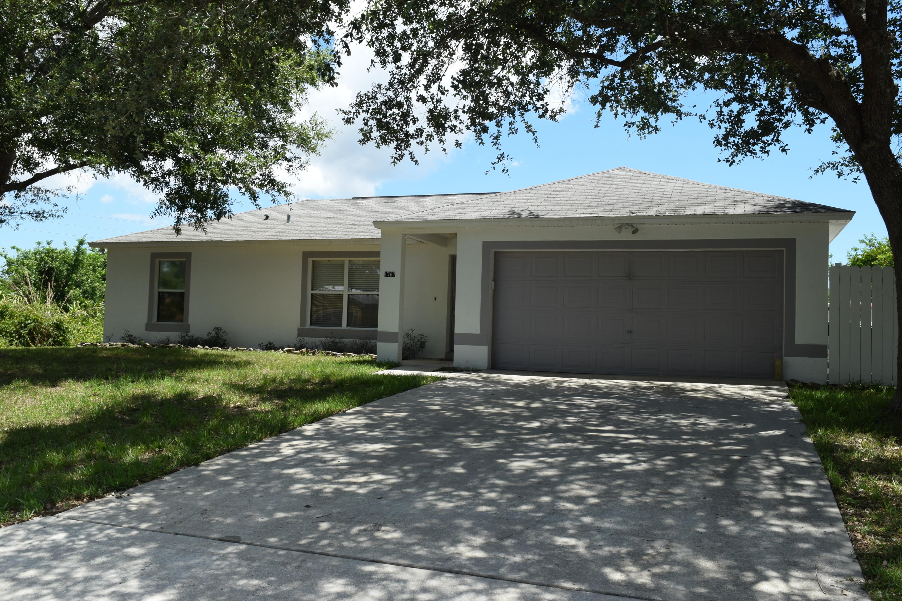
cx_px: 451
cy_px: 300
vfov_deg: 41.7
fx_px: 789
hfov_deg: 59.5
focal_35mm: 32
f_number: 9
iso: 200
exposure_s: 1/320
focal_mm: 21
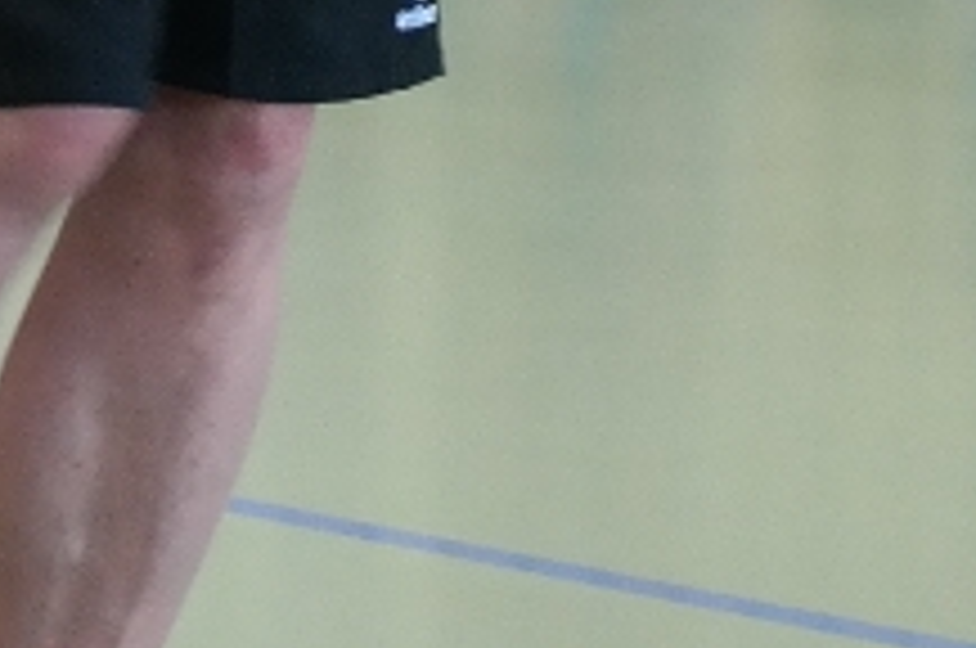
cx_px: -180
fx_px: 16594
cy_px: -972
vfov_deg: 2.2
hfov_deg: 3.4
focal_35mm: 613
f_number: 4
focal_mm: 54
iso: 800
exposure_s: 1/80
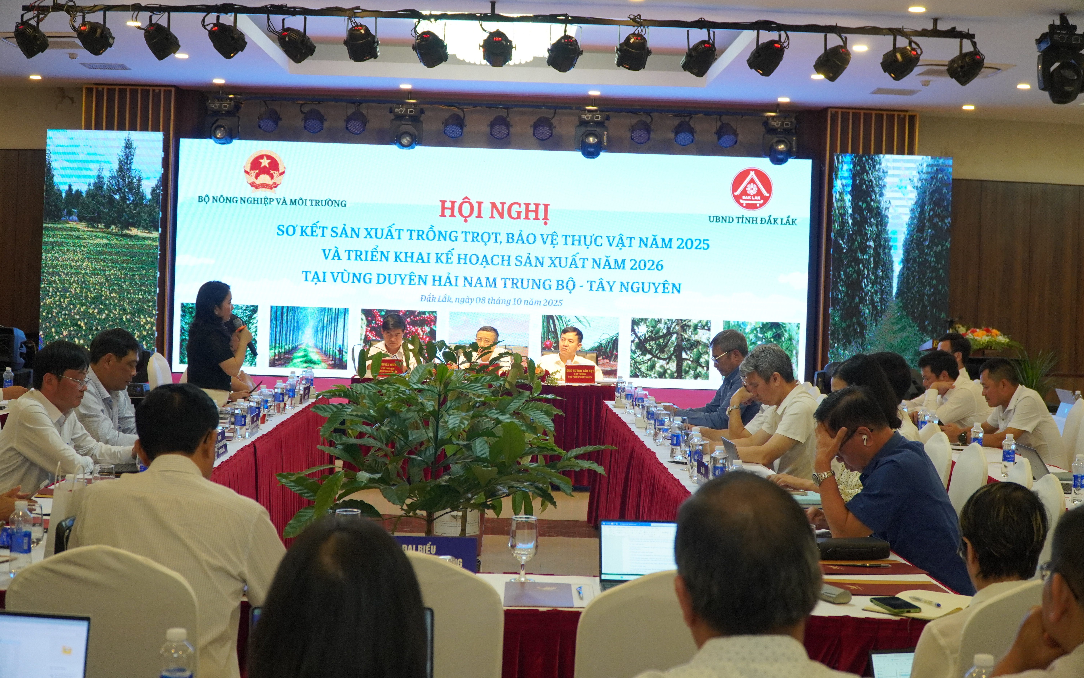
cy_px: 325
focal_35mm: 48
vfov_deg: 27.1
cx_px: 542
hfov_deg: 42.2
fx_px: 1404
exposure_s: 1/160
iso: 1250
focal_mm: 31
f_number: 4
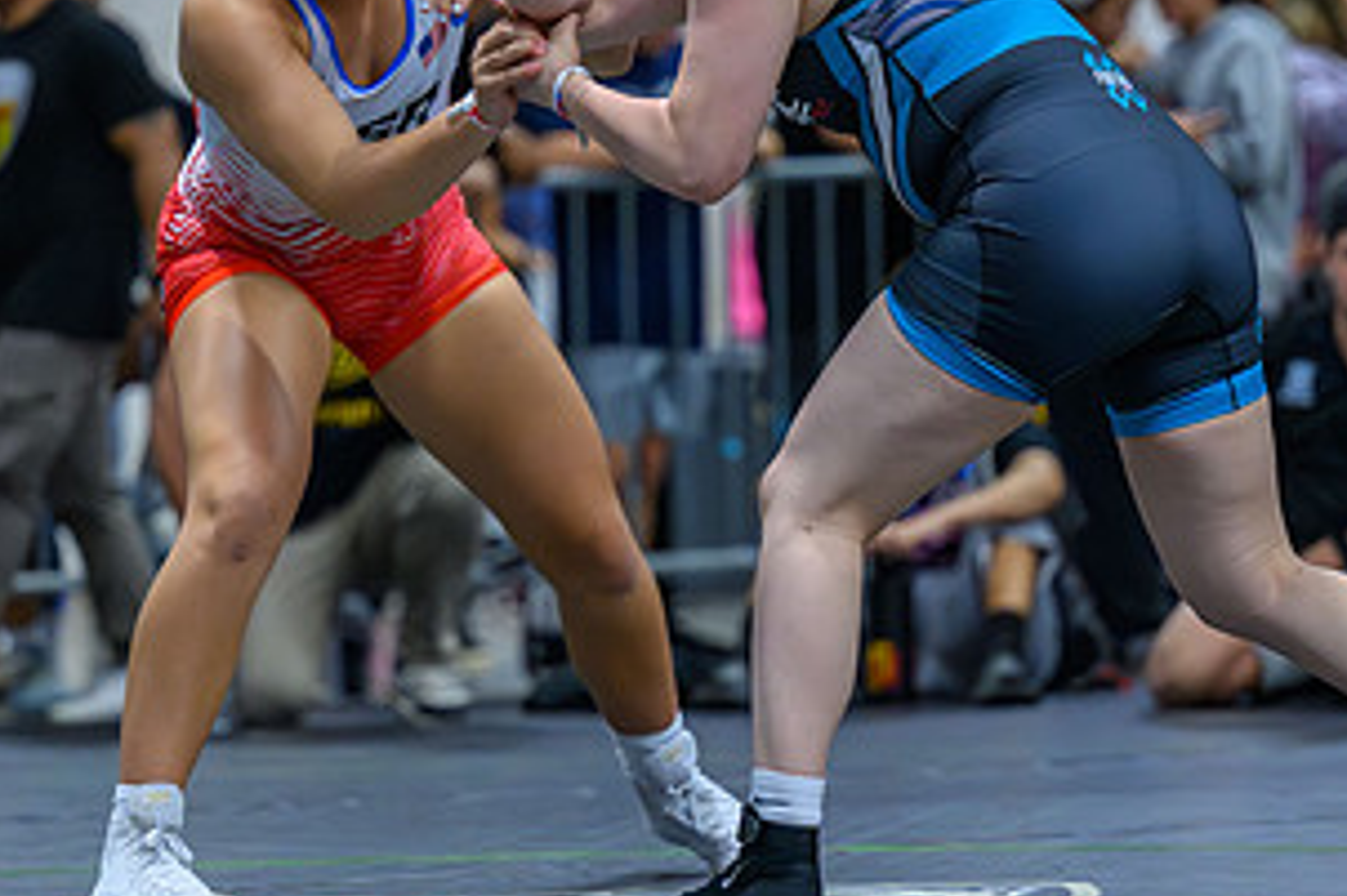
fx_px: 9349
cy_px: 435
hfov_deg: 8.2
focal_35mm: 250
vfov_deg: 5.5
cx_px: 598
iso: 11400
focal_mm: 130
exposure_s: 1/800
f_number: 2.8
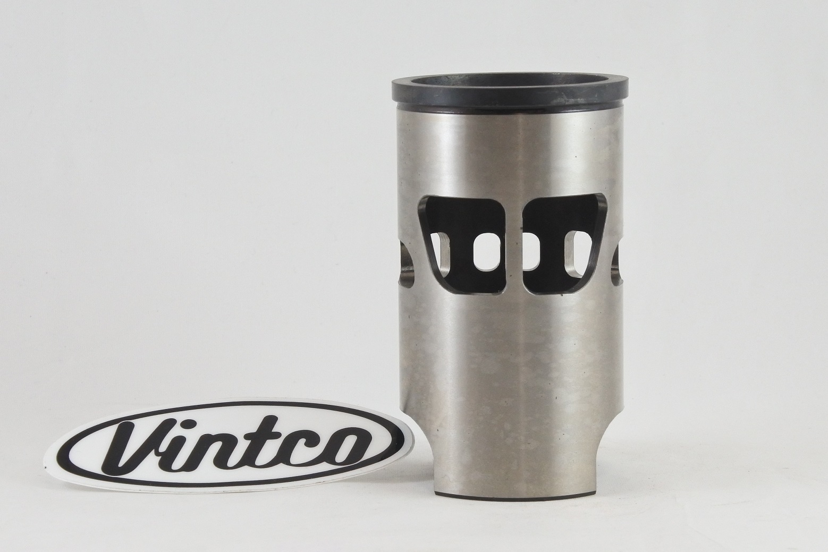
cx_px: 414
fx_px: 1633
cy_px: 276
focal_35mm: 71
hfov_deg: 28.5
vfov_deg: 19.2
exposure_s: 1/125
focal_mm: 26.4
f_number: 5.3
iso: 720
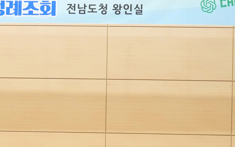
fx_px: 1633
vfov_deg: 5.1
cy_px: 203
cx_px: -50
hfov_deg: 8.1
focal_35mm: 255
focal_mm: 80
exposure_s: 1/200
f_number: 3.2
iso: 3200
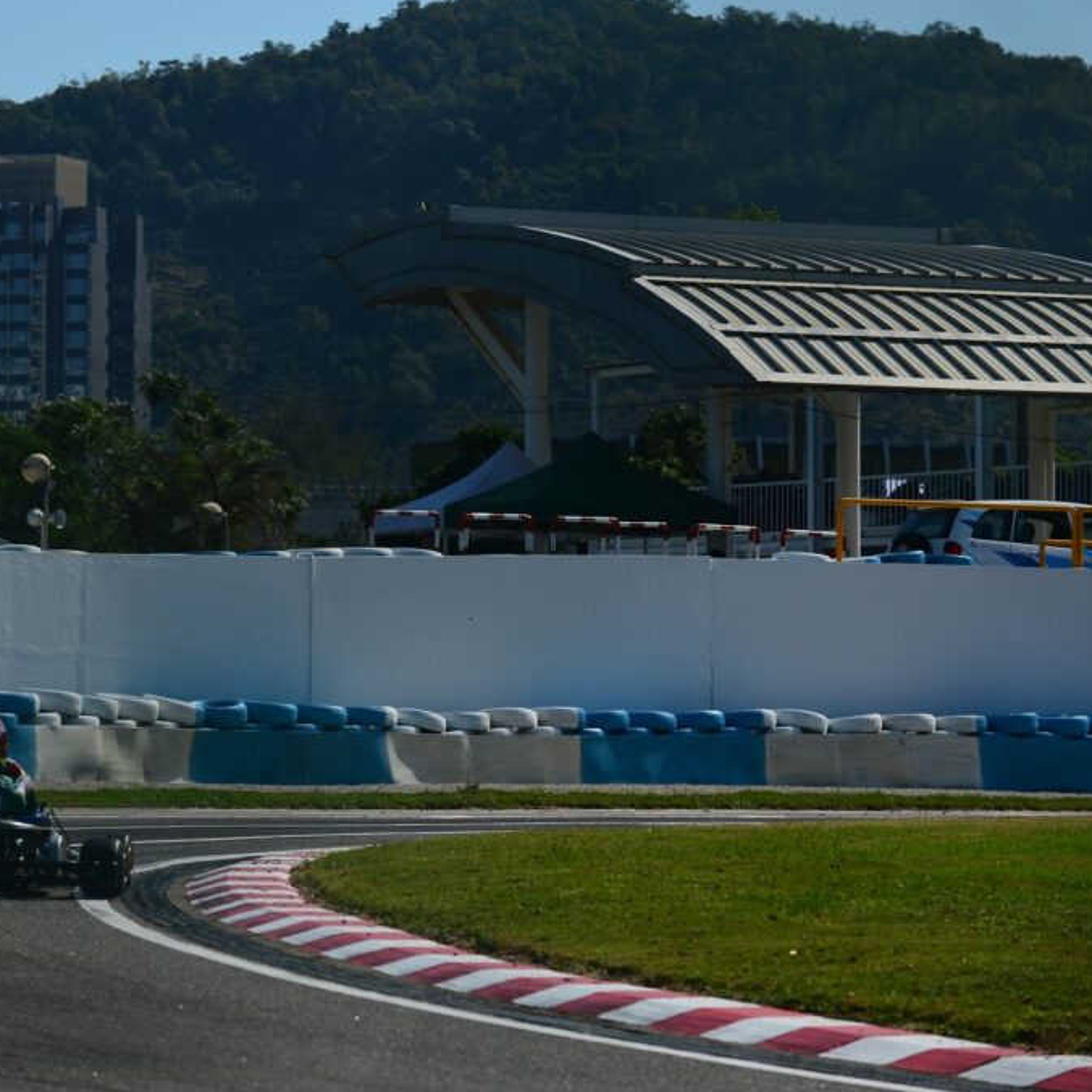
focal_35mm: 180
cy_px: 545
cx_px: 312
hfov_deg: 9.7
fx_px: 6424
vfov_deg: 9.7
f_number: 4
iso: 100
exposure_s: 1/1600
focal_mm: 140
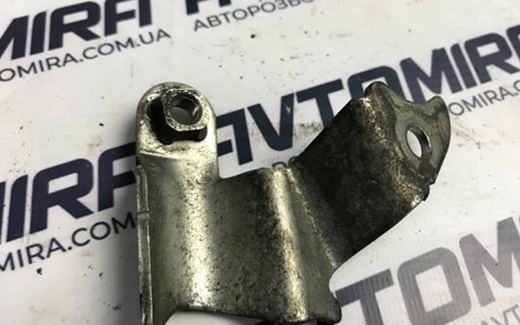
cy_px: 184
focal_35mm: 30
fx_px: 425
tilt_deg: -64.0
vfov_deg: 41.8
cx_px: 258
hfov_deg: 62.9
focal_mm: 3.99
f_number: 1.8
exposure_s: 1/33
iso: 32
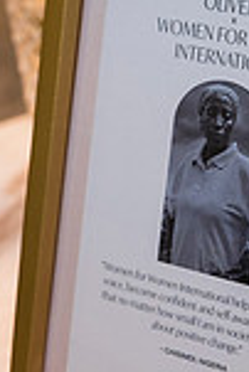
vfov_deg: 15.3
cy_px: 118
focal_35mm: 134
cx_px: 173
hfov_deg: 10.2
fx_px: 1387
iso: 800
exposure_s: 1/80
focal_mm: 45
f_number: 4
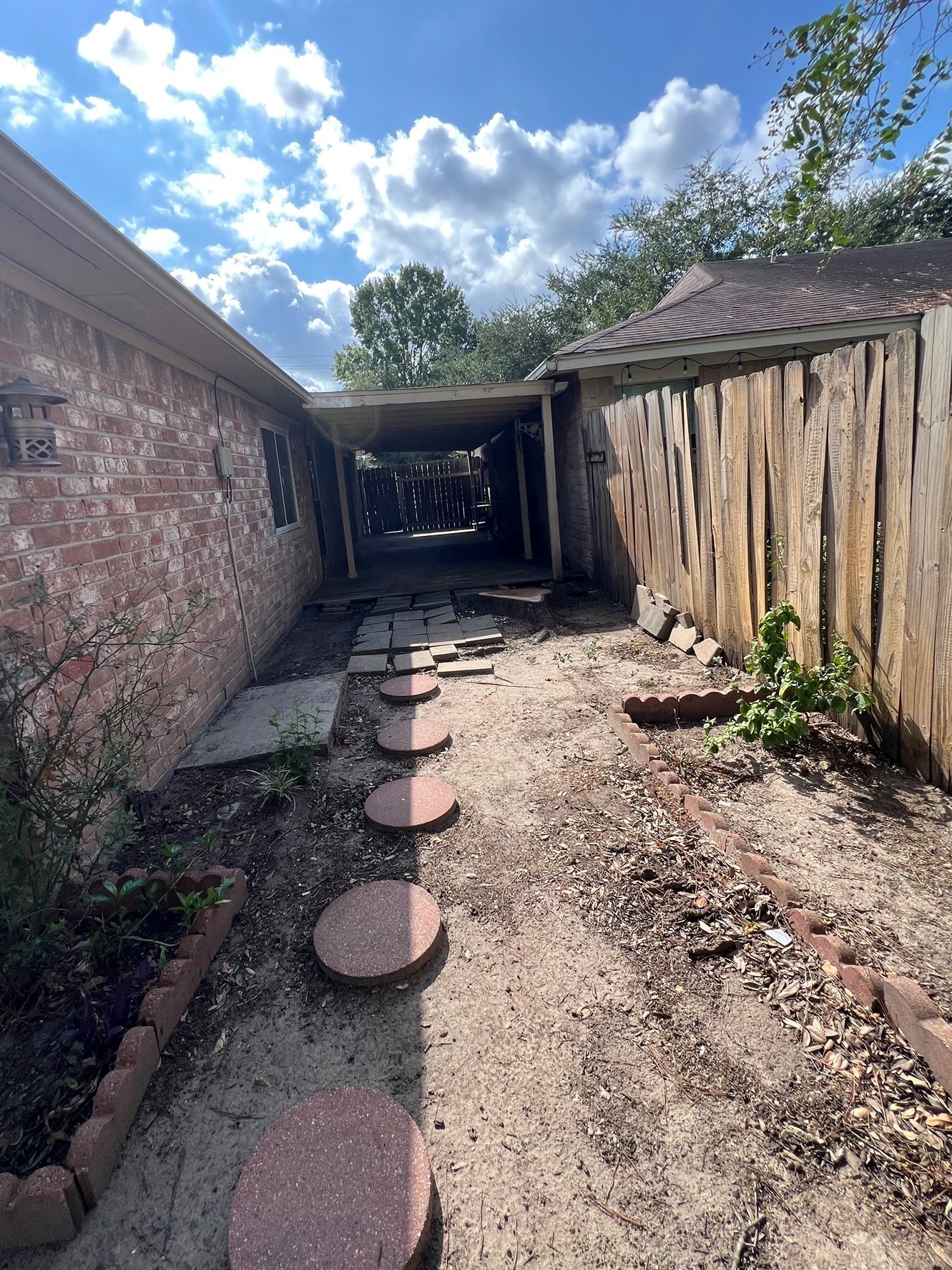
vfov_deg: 97.9
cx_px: 427
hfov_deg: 81.5
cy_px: 582
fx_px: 550
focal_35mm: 15
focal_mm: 1.57
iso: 32
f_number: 1.8
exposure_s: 1/664
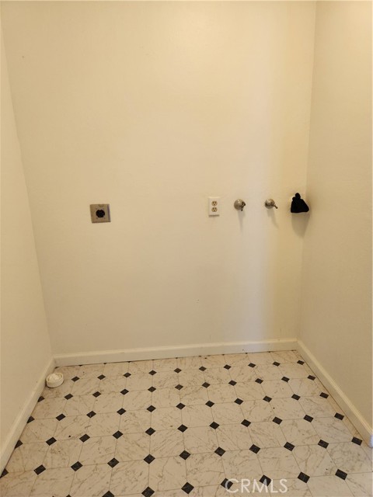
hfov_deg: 58.9
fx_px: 330
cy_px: 248
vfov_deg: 73.9
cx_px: 186
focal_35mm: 23
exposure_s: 1/120
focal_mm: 5.4
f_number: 1.8
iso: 200
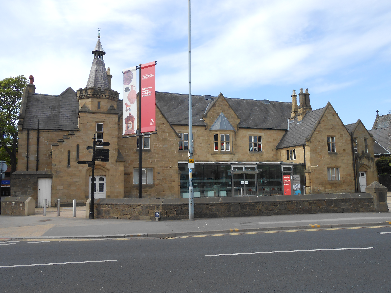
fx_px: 339
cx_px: 196
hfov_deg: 60.0
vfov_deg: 46.8
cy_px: 146
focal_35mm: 30
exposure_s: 1/500
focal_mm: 5.3
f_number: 3.8
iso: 80
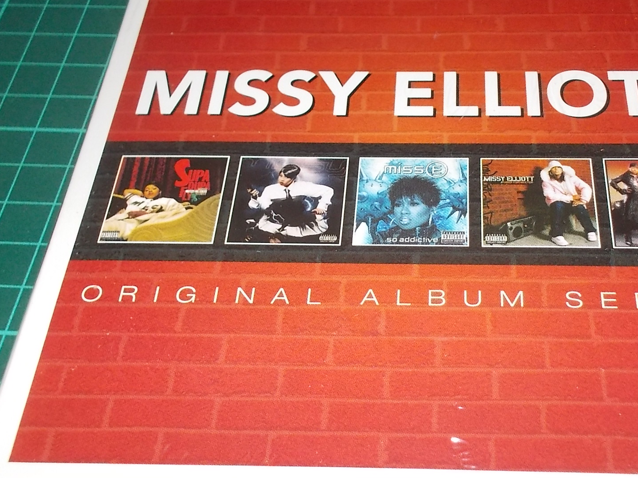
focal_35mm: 46
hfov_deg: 40.9
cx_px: 405
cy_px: 258
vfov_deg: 31.5
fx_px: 848
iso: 200
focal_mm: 4.1
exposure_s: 1/30
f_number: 3.3
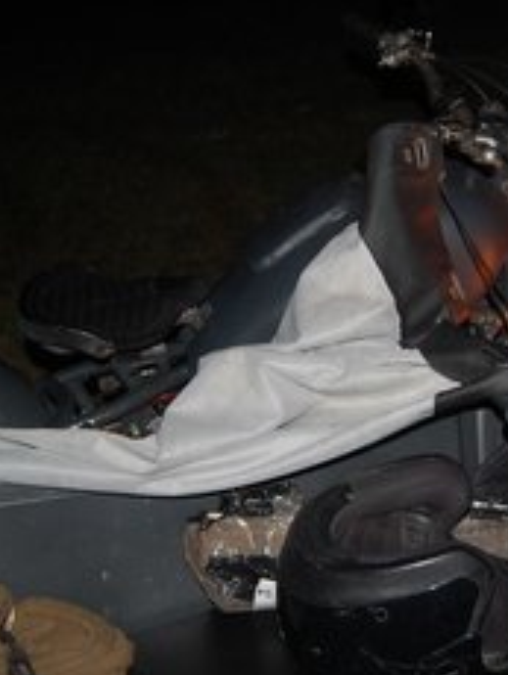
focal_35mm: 60
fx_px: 1172
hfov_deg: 24.3
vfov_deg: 32.1
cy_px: 313
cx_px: 341
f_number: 4
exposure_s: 1/60
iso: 400
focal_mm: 24
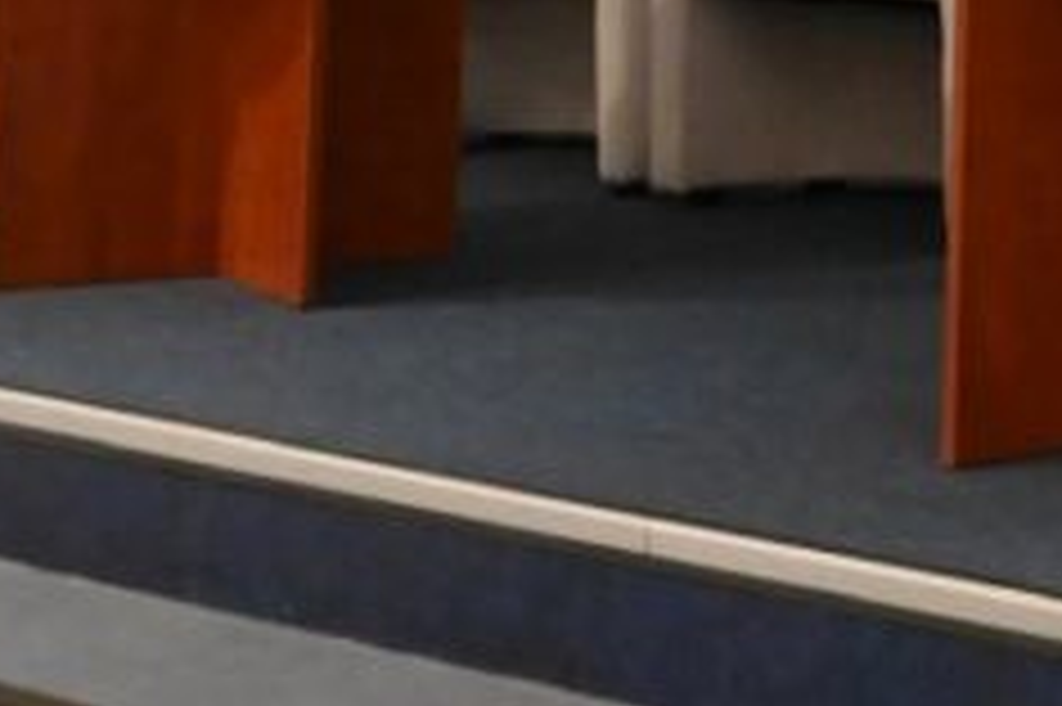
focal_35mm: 143
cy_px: -780
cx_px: 1314
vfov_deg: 8.9
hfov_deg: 13.9
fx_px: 4215
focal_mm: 33
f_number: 5.6
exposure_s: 1/125
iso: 16000
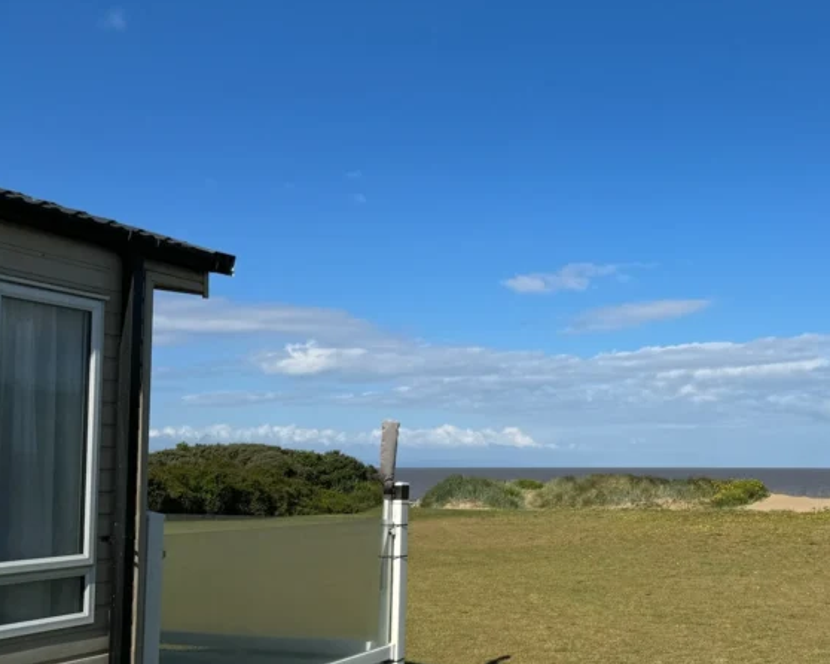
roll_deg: +0.3
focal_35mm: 43
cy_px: 402
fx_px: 1056
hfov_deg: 41.6
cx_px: 628
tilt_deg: +4.1
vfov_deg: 34.7
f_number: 1.78
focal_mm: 6.76
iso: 80
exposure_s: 1/7092
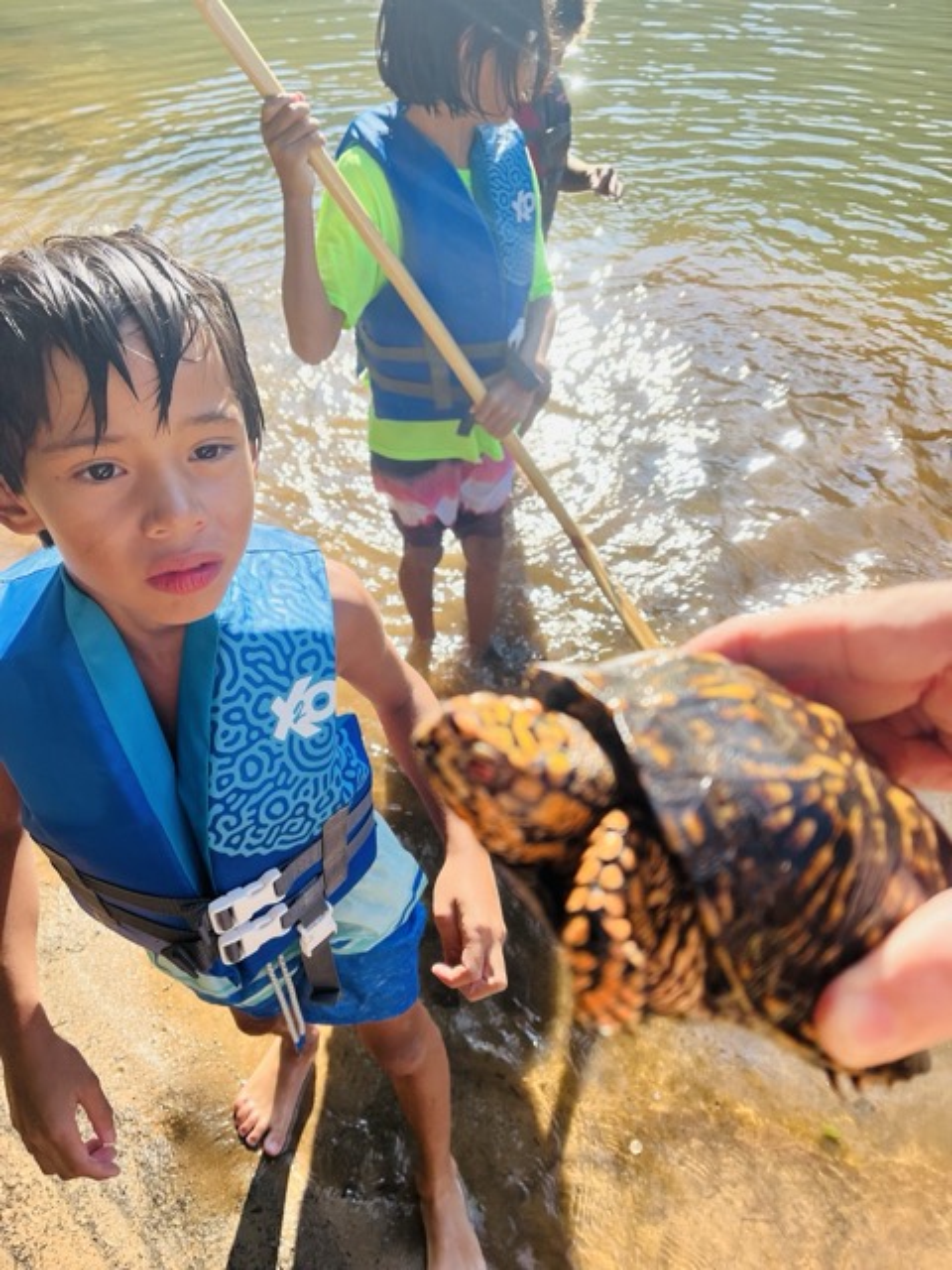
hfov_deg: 53.1
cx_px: 476
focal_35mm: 26
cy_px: 635
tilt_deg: -46.2
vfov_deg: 67.3
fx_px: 953
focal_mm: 5.1
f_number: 1.6
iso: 50
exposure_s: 1/1028
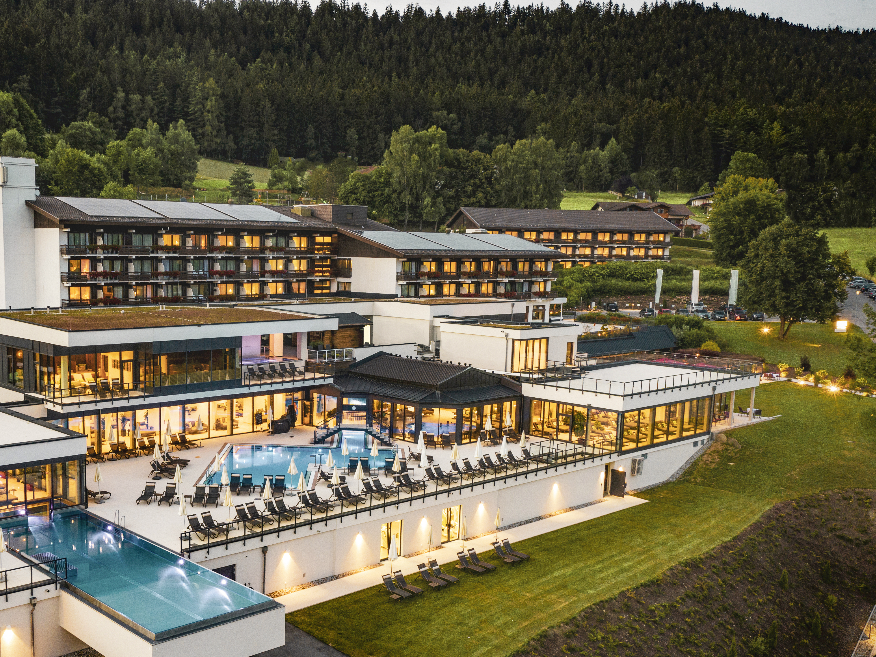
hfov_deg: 49.1
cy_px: 400
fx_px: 936
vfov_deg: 38.5
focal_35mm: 37
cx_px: 276
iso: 200
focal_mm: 10.26
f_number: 5.6
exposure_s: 1/3
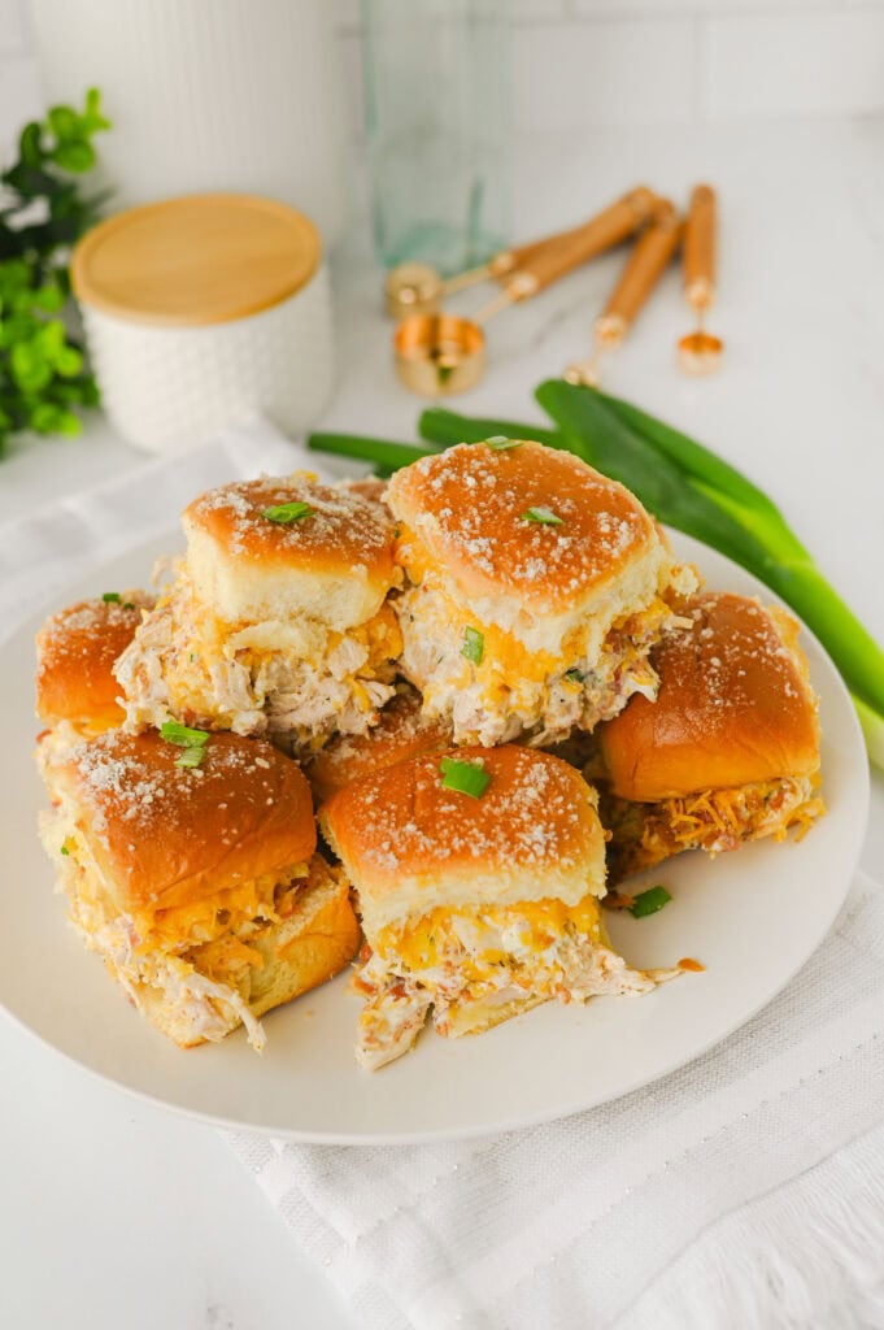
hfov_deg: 26.9
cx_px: 442
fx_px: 1845
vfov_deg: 39.6
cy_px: 665
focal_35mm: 50
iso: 200
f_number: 5
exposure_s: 1/160
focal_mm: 50
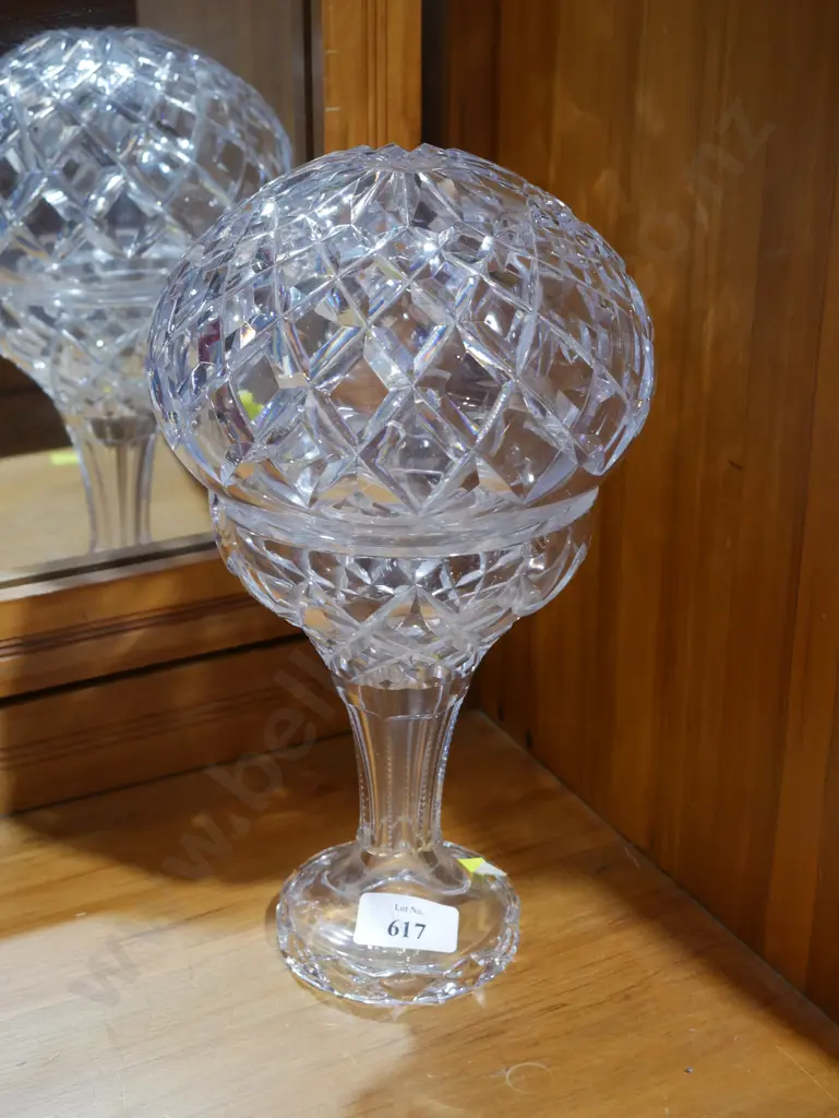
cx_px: 420
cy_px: 559
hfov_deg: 25.3
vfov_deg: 33.2
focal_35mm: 58
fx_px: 1873
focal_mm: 29
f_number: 5.4
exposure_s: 1/60
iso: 1000
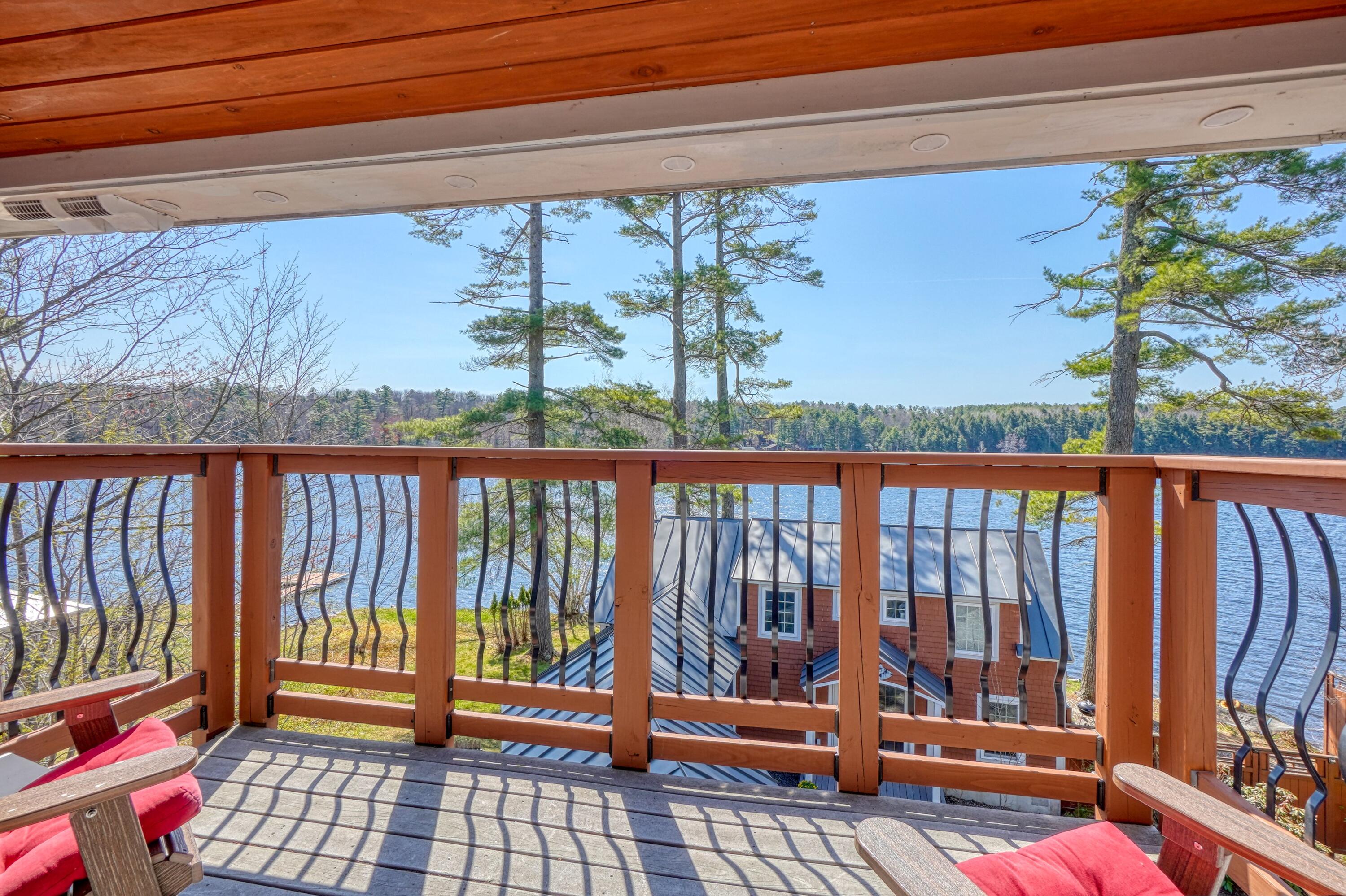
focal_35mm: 16
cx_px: 673
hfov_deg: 96.8
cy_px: 448
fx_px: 598
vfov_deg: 73.7
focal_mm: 11
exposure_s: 1/60
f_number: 13
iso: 100
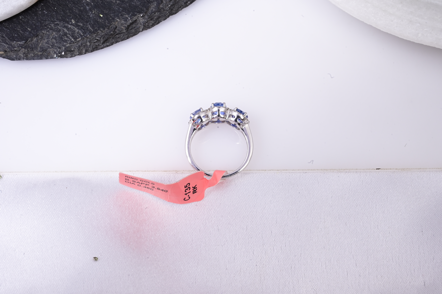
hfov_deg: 28.9
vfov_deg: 19.4
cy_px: 147
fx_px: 859
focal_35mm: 70
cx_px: 221
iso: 640
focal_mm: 70
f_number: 22
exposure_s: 1/100
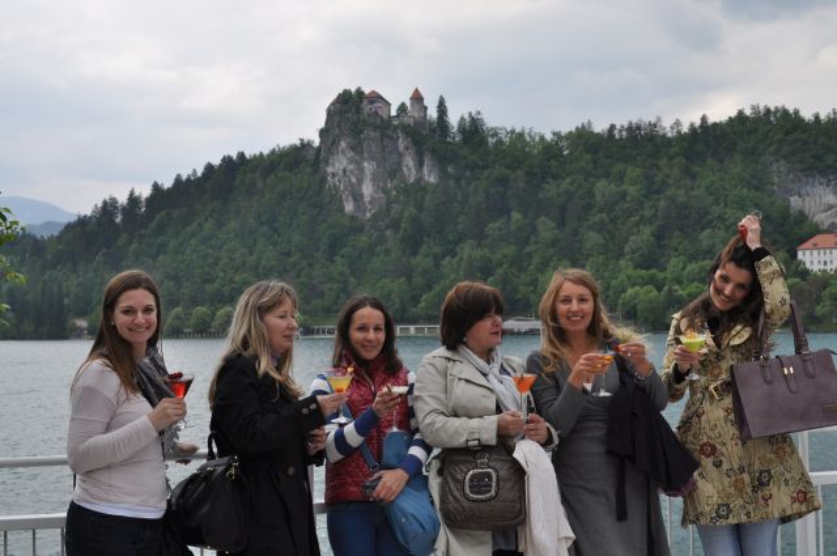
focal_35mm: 51
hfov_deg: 38.9
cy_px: 278
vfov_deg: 26.4
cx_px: 418
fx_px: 1184
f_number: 9
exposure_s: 1/320
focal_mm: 34
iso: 200
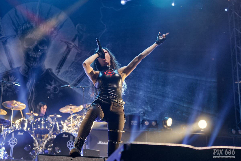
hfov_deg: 36.2
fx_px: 368
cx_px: 120
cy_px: 80
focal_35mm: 55
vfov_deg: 24.6
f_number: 2.8
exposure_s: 1/320
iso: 4000
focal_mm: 55
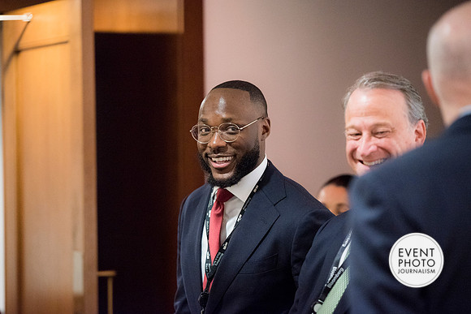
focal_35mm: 160
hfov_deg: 12.8
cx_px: 223
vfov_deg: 8.6
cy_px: 149
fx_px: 2092
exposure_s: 1/125
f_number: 2.8
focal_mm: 150
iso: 1600
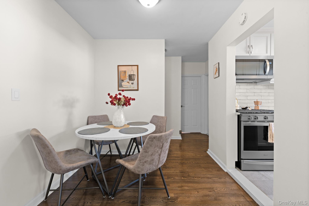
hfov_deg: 104.3
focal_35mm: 14
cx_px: 154
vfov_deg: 81.2
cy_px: 103
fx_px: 120
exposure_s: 1
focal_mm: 14
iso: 250
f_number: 10
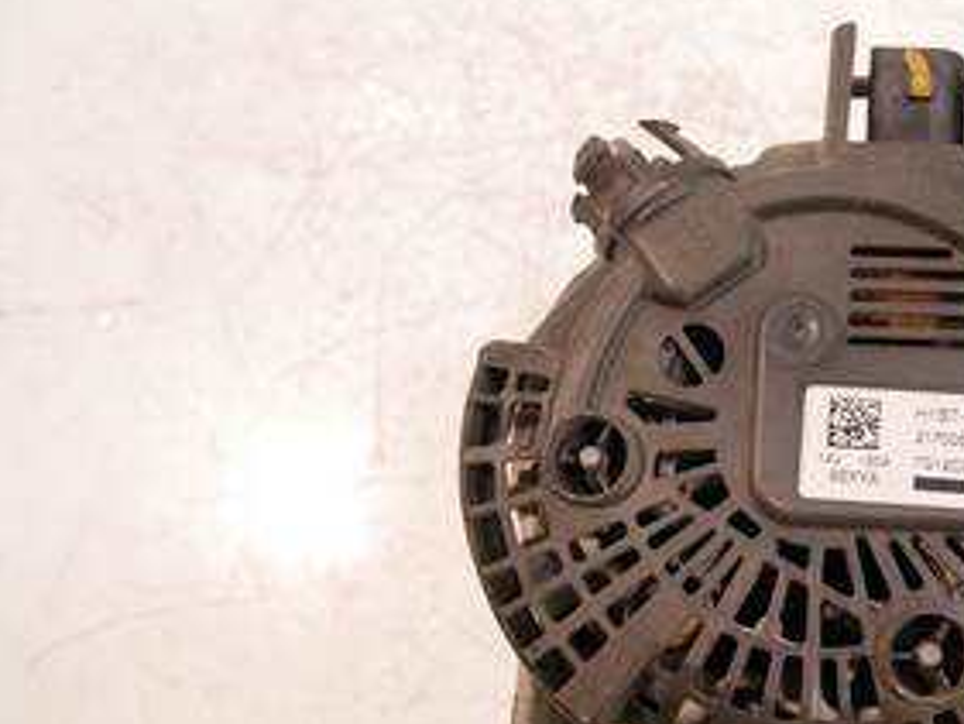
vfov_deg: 35.1
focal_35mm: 41
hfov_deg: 43.3
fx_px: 1142
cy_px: 429
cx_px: 792
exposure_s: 1/60
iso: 800
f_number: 3.5
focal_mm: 12
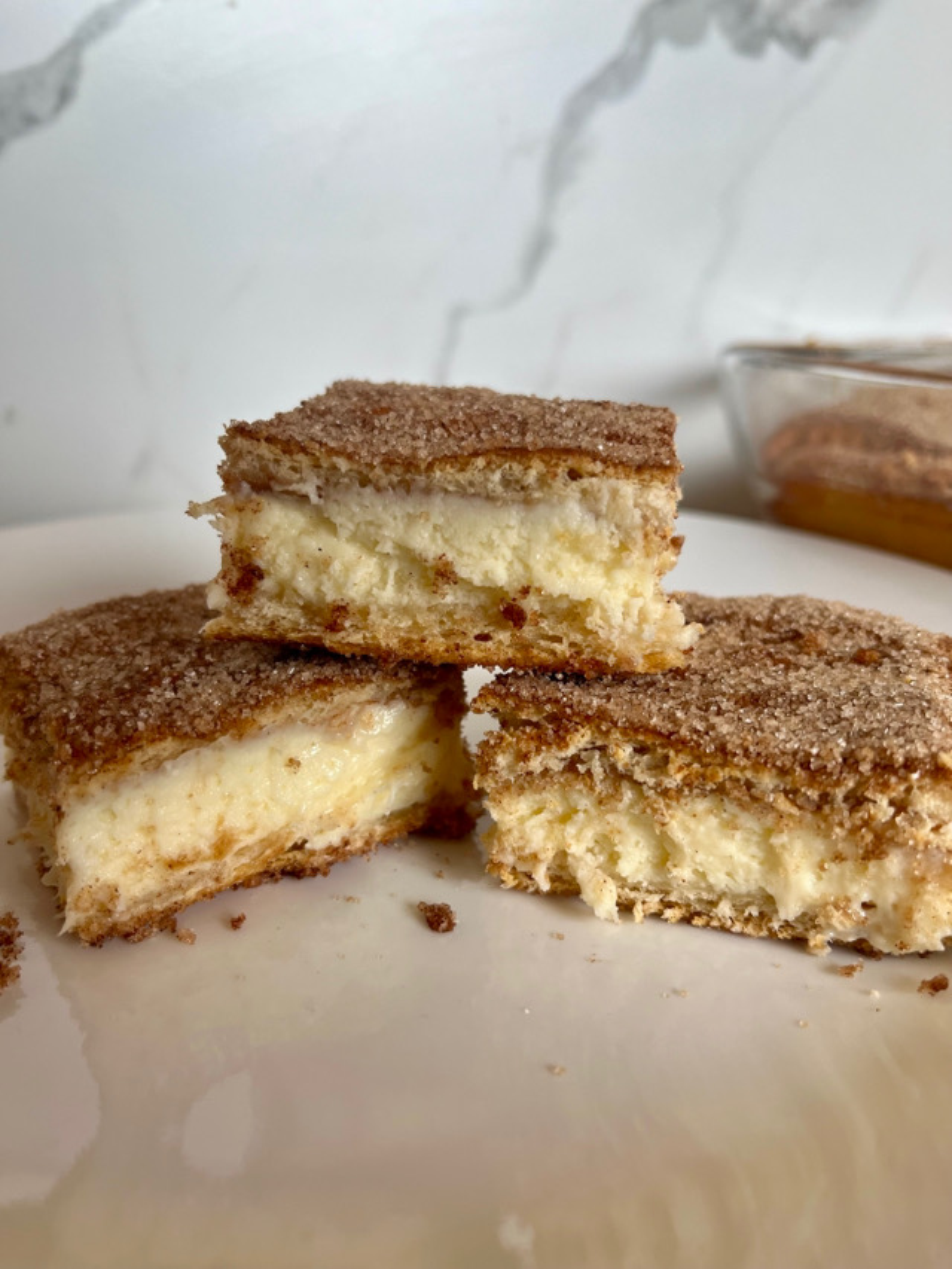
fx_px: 953
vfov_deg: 67.3
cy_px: 634
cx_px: 476
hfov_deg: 53.1
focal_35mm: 26
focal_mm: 5.1
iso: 40
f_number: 1.6
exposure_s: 1/120
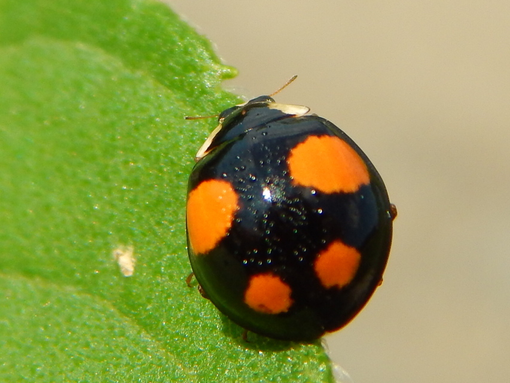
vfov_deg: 21.3
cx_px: 255
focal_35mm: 69
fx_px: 1017
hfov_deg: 28.2
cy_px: 192
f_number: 4.1
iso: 125
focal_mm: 12.3
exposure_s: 1/1000
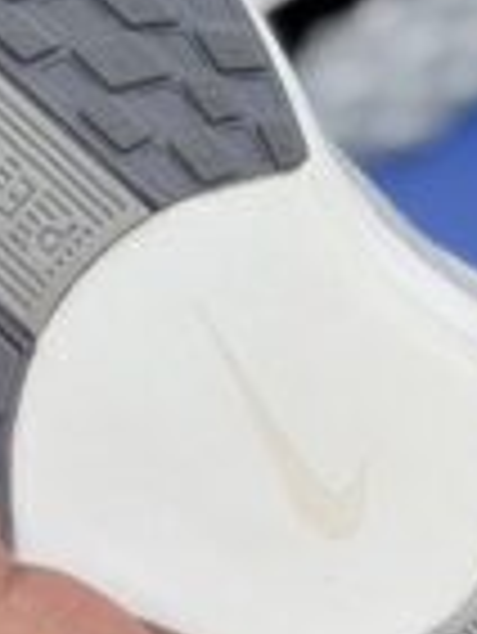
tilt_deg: -58.9
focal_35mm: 196
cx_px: 290
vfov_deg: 10.1
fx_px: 3596
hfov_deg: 7.6
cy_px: 218
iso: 64
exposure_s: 1/402
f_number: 1.78
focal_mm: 6.76
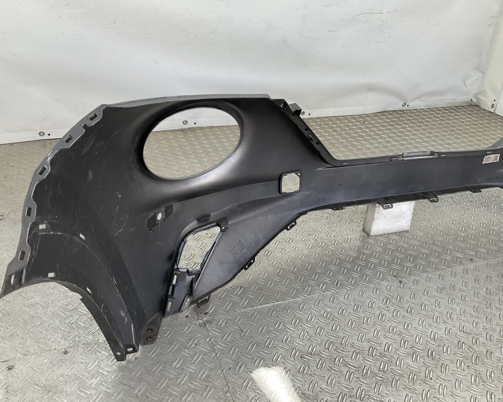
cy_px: 202
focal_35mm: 31
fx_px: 461
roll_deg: -9.1
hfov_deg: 57.2
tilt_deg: -29.6
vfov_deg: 47.1
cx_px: 241
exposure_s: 1/104
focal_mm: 3
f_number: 1.8
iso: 16
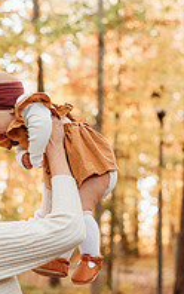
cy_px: 232
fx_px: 929
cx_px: -19
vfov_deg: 17.8
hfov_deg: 11.1
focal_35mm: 116
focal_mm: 50
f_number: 2.8
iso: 1600
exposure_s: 1/200
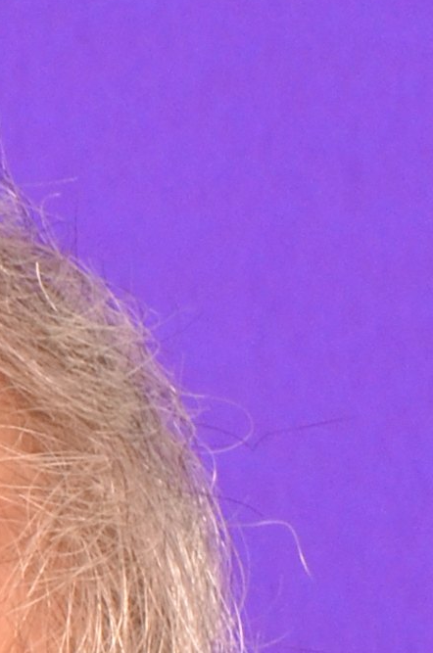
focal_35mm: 1019
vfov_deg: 2.0
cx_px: -680
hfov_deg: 1.3
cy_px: 1710
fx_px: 18460
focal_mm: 92
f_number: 13
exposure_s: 1/100
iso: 800
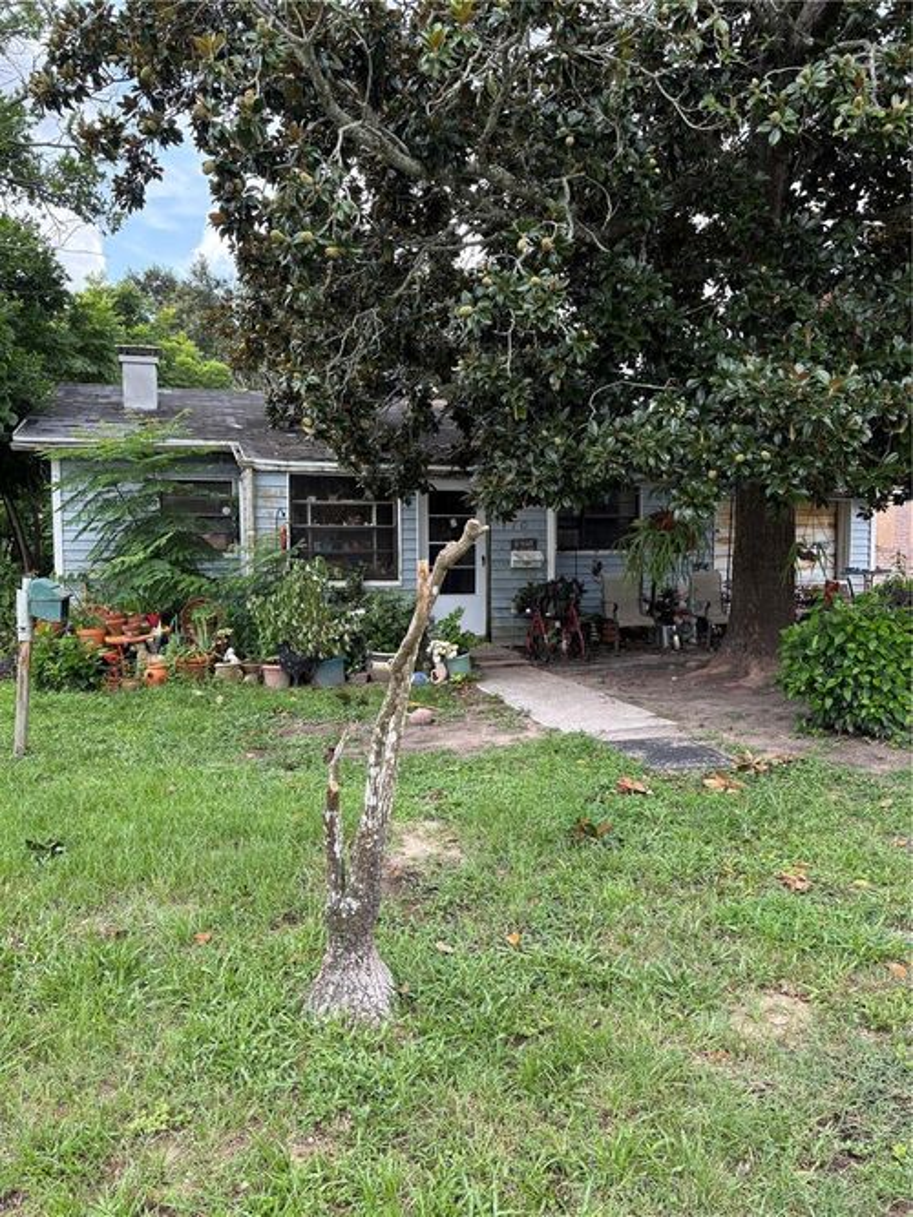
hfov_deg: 53.0
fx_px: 915
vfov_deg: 67.3
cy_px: 608
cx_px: 456
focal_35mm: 26
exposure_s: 1/477
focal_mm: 5.96
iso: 50
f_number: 1.6
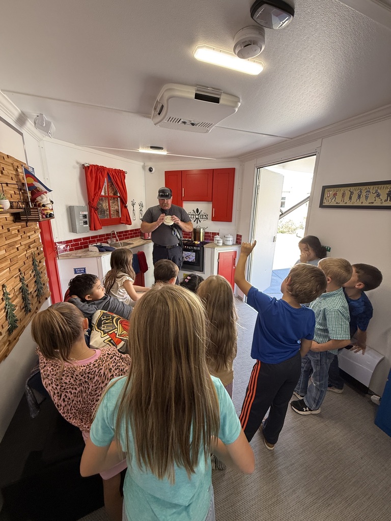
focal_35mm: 14
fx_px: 211
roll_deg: -2.2
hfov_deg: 85.7
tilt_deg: -13.1
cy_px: 260
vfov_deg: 102.1
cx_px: 196
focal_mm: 2.22
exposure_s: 1/120
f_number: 2.2
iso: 125
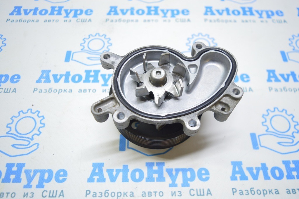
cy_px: 100
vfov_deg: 41.6
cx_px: 150
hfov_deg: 59.5
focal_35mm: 32
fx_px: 261
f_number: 3.8
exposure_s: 1/40
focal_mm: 21
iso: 400
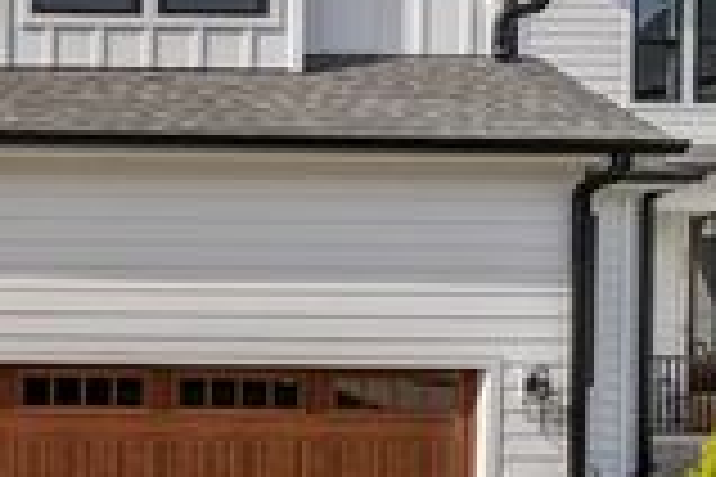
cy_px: 254
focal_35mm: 44
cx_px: -189
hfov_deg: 33.8
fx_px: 875
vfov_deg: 30.5
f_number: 5.6
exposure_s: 1/2000
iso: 400
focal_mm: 14
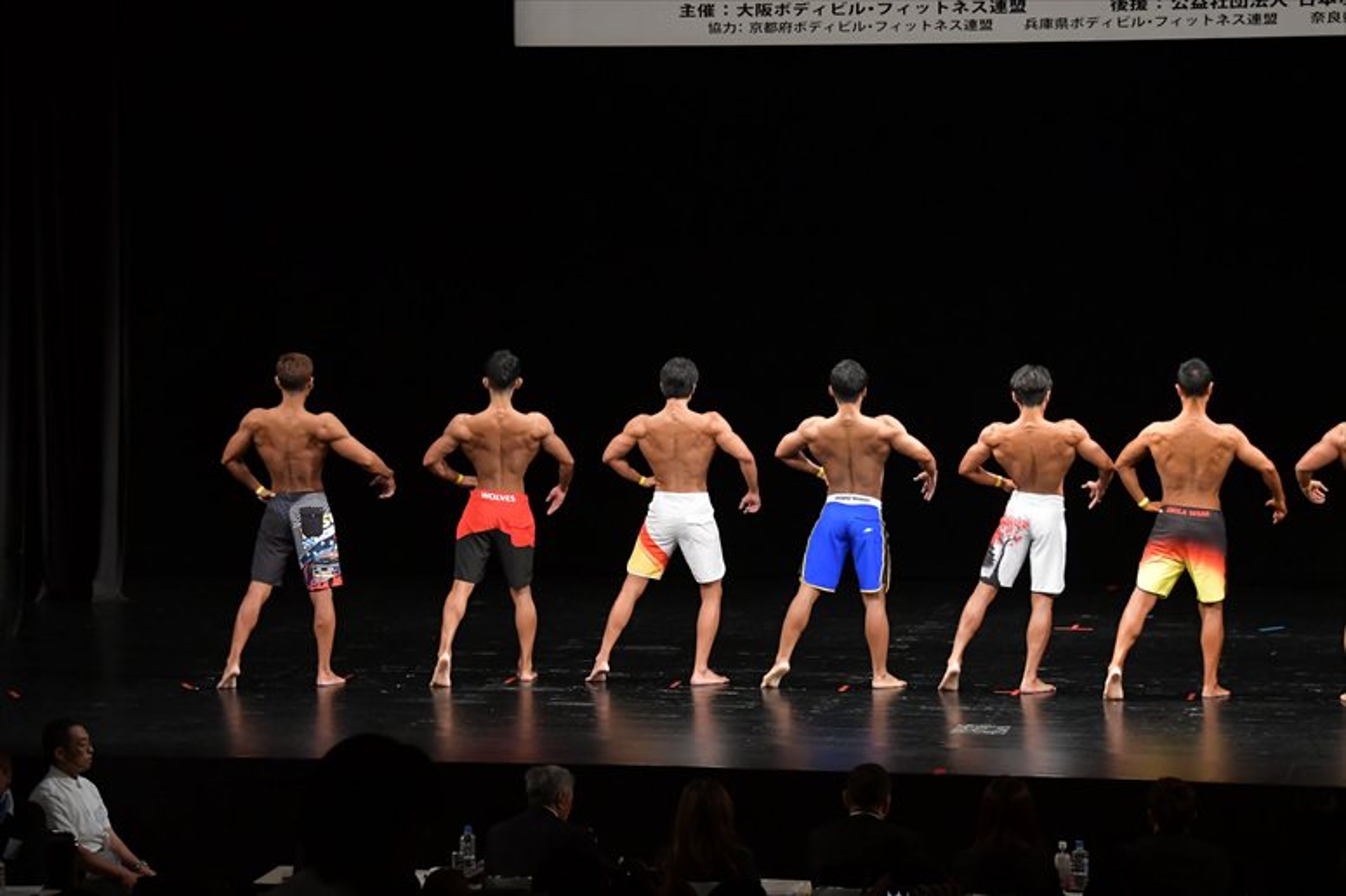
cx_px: 673
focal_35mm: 117
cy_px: 448
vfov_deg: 11.7
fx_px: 4372
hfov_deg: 17.5
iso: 3200
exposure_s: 1/400
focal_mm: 78
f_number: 5.6
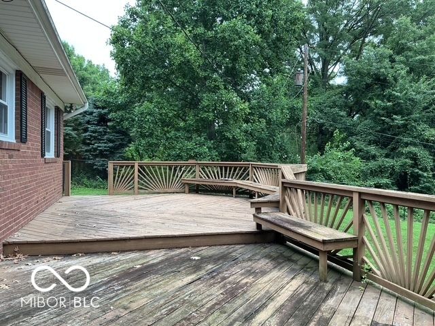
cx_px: 218
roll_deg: -0.3
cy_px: 163
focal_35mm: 29
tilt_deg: -0.6
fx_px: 364
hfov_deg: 61.7
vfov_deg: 48.2
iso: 25
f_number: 1.8
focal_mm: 3
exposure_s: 1/120
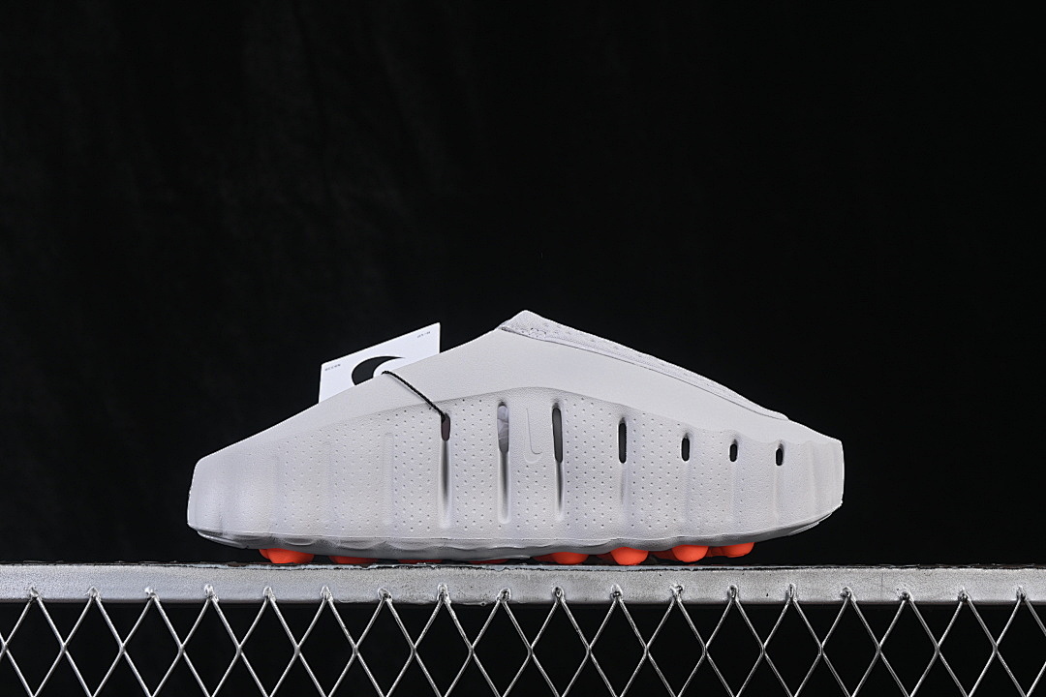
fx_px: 2179
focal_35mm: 75
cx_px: 523
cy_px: 348
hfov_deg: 27.0
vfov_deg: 18.2
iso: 160
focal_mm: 50
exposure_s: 1/80
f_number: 8
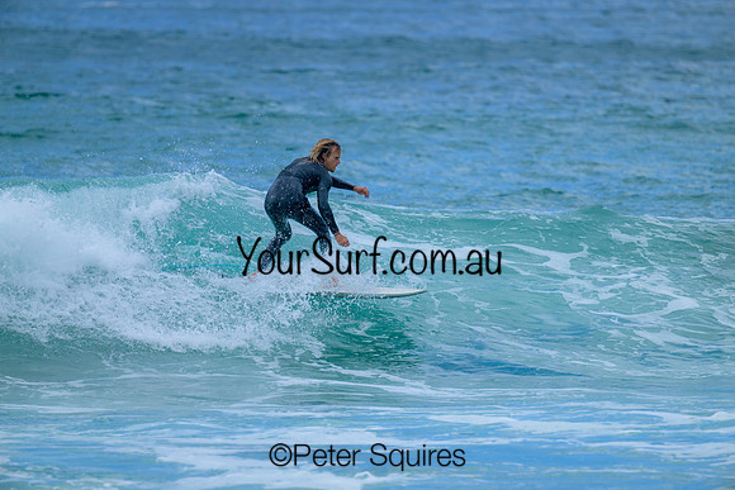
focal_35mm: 560
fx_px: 11435
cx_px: 368
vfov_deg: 2.5
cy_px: 245
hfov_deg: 3.7
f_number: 8
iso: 400
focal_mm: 560
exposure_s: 1/2000
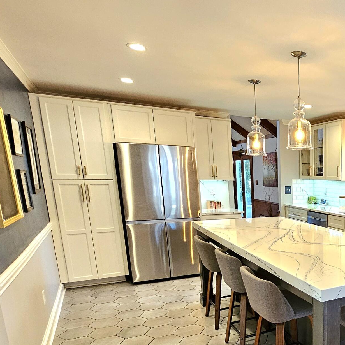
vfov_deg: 55.1
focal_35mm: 28
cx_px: 342
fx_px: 316
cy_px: 251
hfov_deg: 47.9
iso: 400
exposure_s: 1/60.2
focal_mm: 2.2
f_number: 2.2
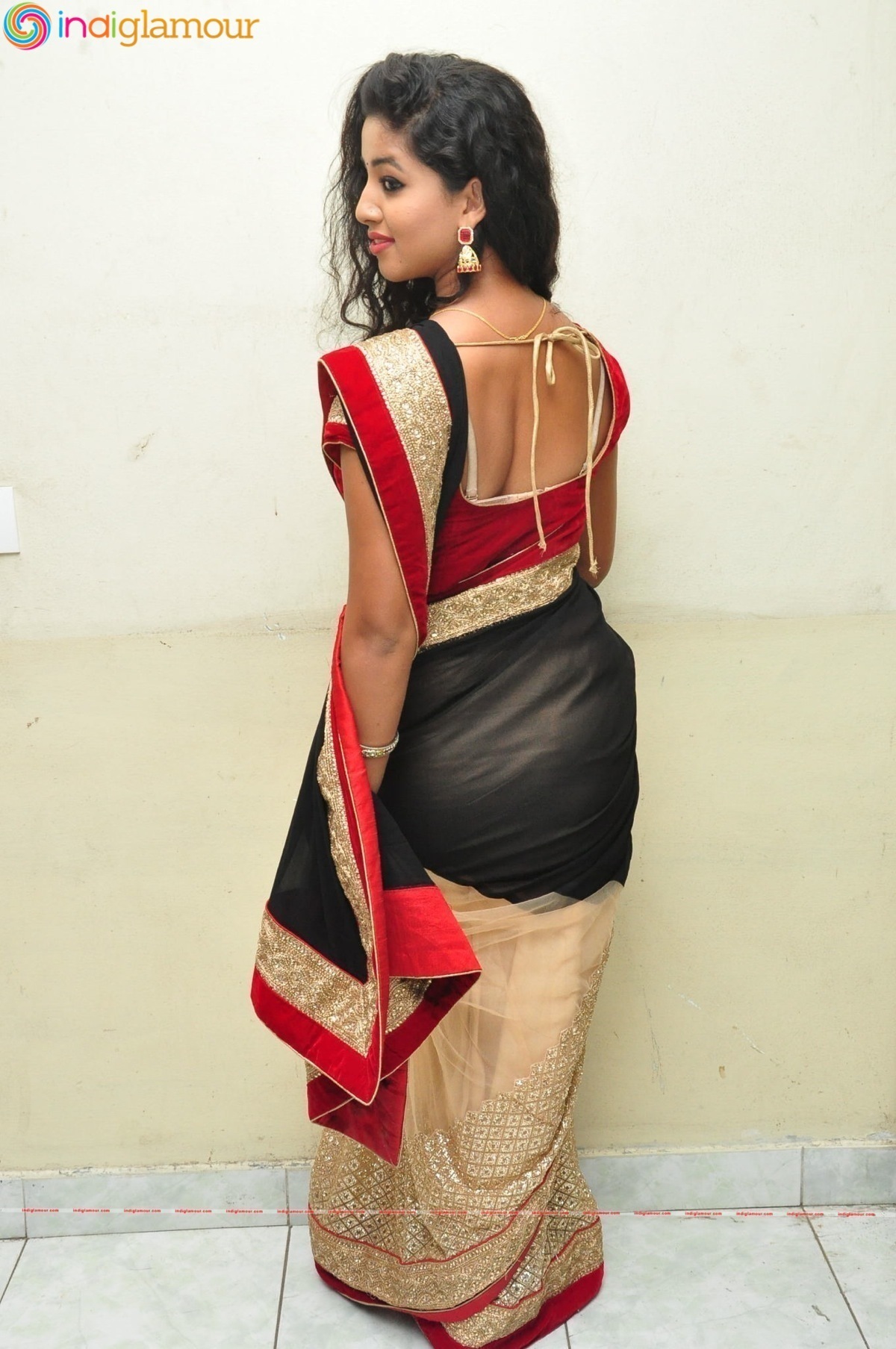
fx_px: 1460
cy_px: 674
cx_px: 448
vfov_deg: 49.6
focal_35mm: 39
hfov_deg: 34.1
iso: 1600
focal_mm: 26
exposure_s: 1/125
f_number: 7.1
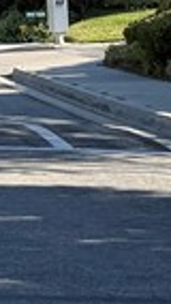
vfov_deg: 11.3
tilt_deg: -0.1
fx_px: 1514
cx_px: -248
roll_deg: +1.4
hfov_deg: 6.2
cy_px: -43
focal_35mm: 188
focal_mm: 6.76
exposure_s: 1/2703
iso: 80
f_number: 1.78
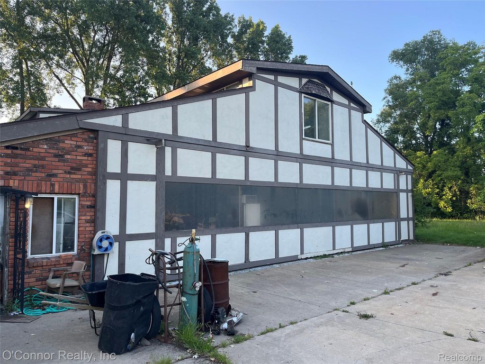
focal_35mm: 26
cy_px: 182
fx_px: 364
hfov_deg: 67.3
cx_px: 242
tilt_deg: +4.9
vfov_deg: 53.1
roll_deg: +1.8
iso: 50
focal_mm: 5.1
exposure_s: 1/577
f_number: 1.6
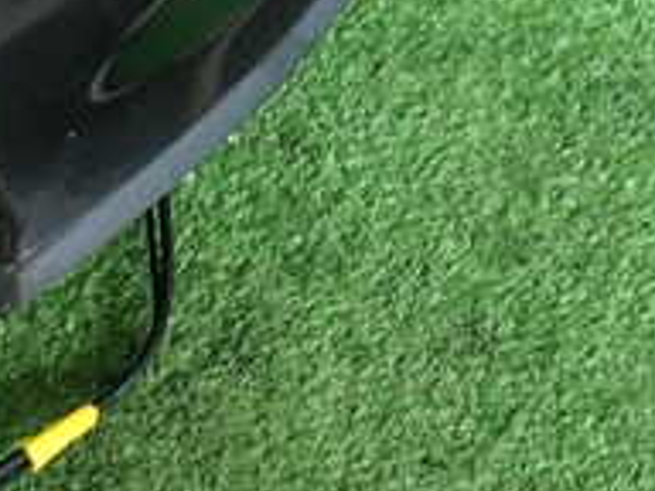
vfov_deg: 18.8
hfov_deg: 24.7
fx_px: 1476
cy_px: 358
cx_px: 160
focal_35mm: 78
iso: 200
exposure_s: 1/50
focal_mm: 4.5
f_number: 2
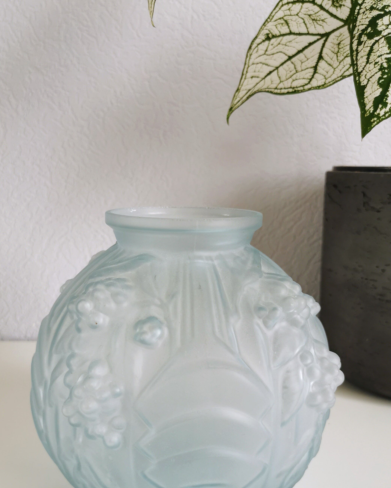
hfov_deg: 40.1
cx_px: 184
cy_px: 273
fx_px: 535
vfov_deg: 49.0
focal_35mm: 37
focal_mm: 5.58
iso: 125
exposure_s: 1/50
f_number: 1.8
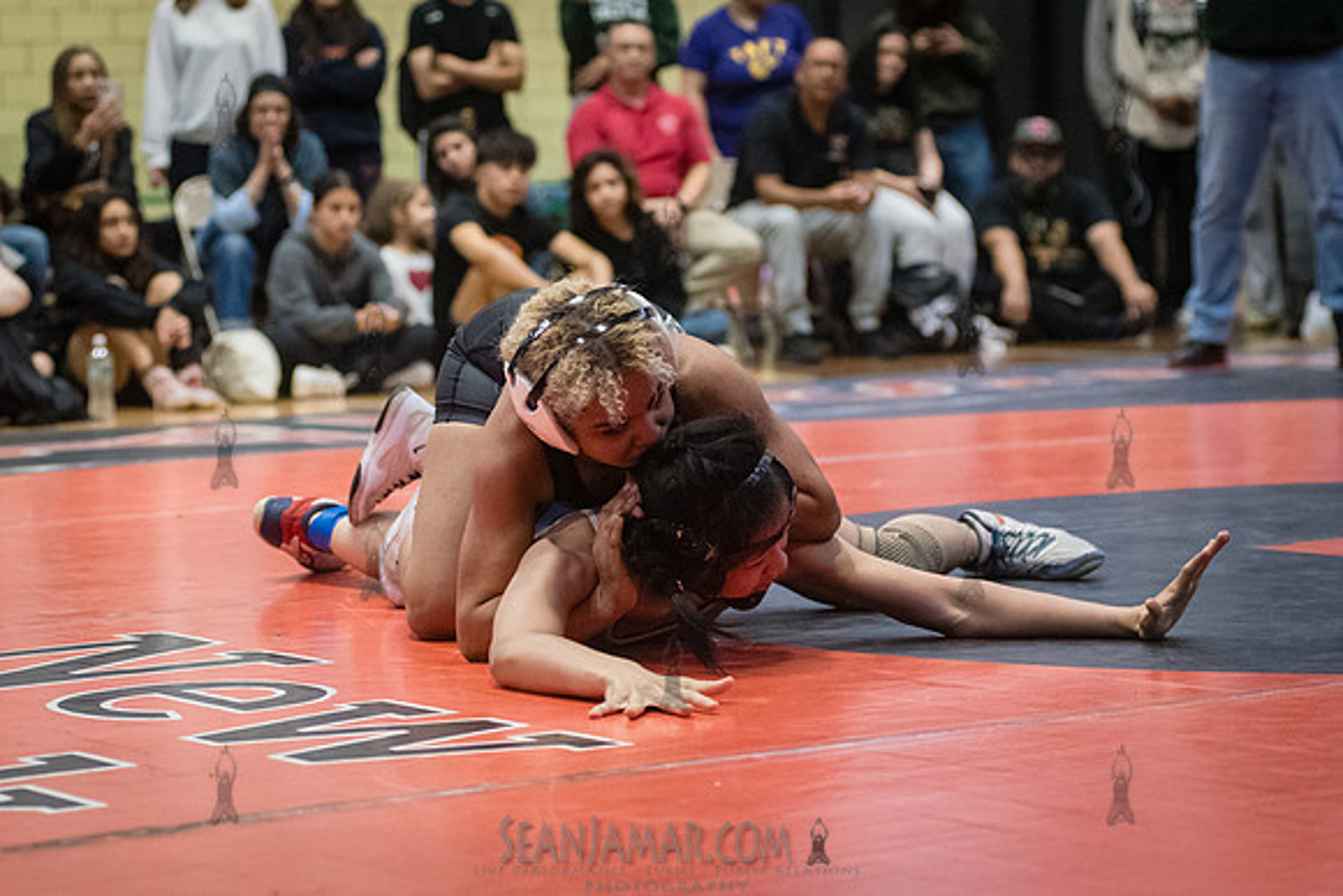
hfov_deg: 20.2
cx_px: 673
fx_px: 3773
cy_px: 508
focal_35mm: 101
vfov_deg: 13.5
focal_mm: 80
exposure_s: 1/500
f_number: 3.5
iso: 8000
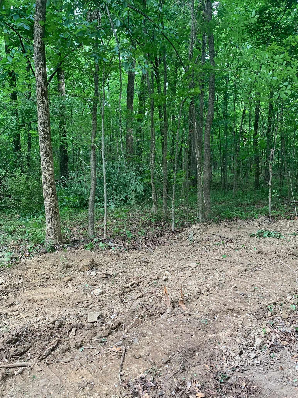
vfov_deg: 61.6
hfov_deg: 48.2
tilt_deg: -5.4
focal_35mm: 29
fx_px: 333
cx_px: 154
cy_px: 191
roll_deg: +0.9
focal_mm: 4.25
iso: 100
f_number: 1.8
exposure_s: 1/103
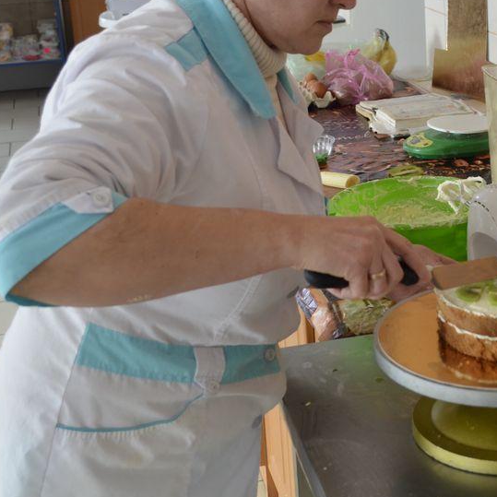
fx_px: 1105
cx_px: 458
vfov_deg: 25.3
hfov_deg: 24.5
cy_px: 177
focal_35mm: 68
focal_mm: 24
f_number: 4.5
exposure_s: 1/100
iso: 400
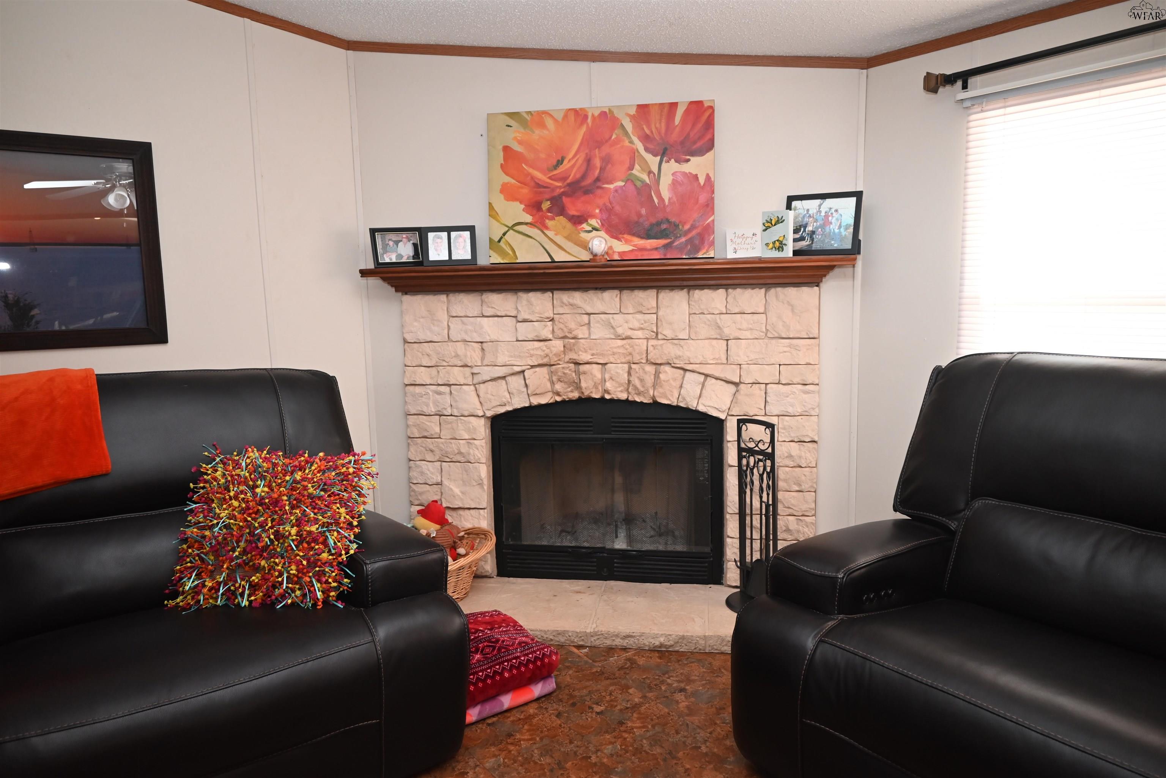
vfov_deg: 53.2
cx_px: 583
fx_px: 778
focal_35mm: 24
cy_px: 389
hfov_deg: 73.7
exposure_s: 1/60
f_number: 4
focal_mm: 24
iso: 1250
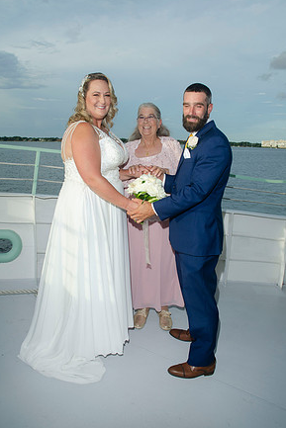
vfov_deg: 65.4
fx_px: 333
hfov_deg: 46.4
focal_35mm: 28
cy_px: 208
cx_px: 144
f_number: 8
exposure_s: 1/250
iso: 100
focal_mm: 18
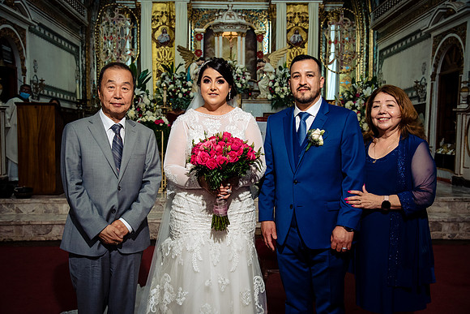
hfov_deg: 50.7
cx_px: 235
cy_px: 157
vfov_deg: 35.1
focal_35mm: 38
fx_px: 496
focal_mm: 38
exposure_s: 1/125
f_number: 5.6
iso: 2000
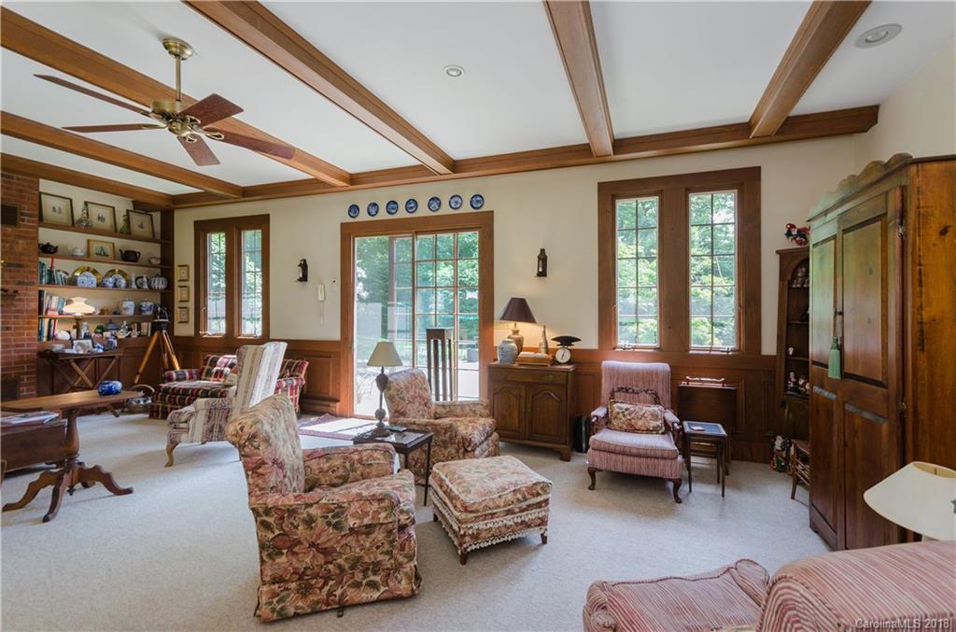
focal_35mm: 15
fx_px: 397
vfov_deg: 77.0
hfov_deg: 100.5
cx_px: 478
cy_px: 316
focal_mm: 10
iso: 250
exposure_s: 1/30
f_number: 7.1
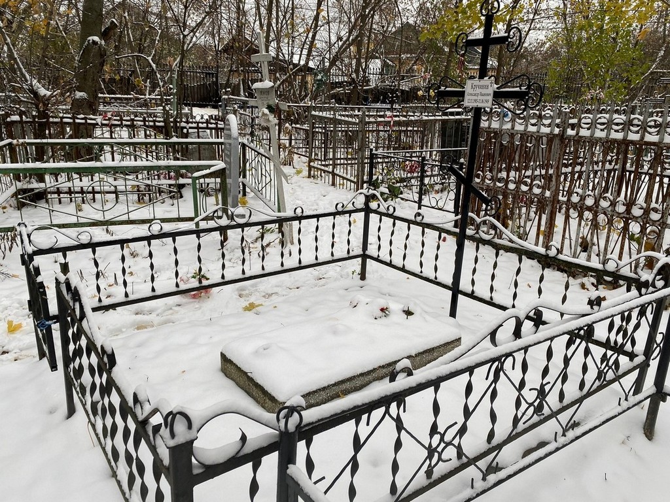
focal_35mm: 26
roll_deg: -2.1
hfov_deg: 67.3
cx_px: 335
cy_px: 251
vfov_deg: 53.1
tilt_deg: -7.5
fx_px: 503
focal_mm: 4.25
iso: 32
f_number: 1.8
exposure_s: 1/121
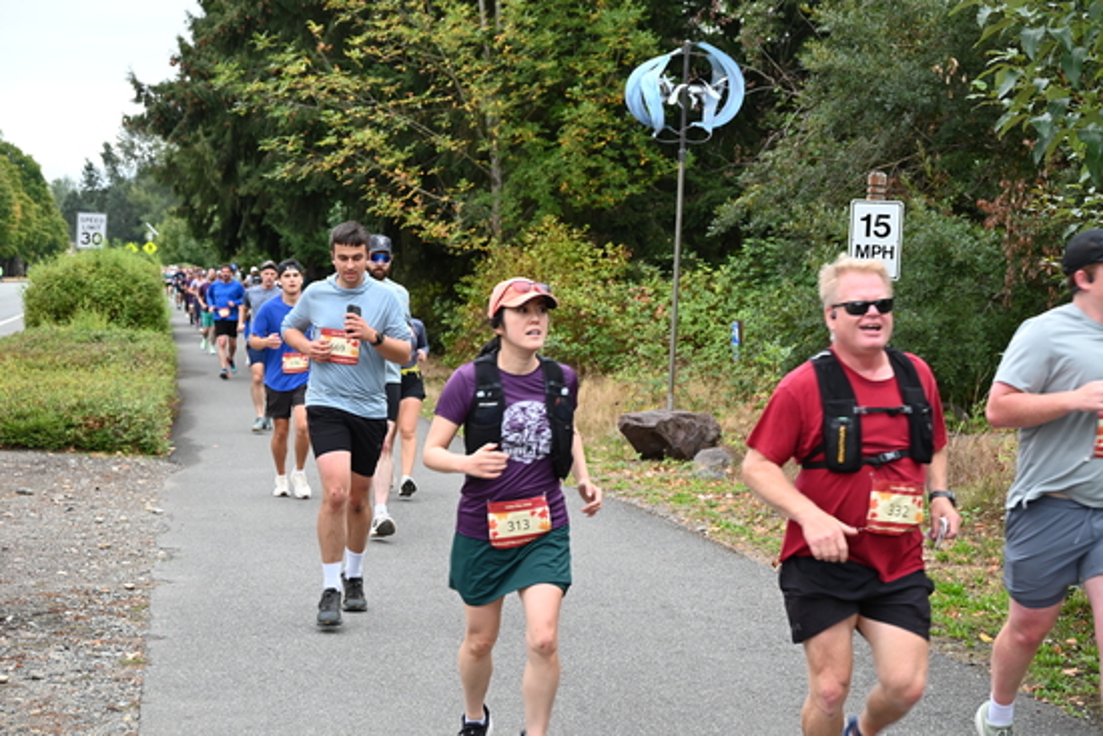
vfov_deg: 19.5
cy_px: 368
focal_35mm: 70
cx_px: 552
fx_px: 2145
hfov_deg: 28.8
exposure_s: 1/125
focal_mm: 70
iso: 800
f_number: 6
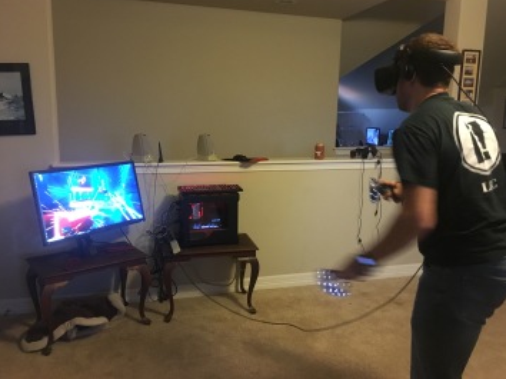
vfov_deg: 46.7
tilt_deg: -9.0
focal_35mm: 30
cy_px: 186
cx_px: 259
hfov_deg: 60.0
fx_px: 438
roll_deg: -0.6
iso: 320
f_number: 2.2
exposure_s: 1/15
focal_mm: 4.15
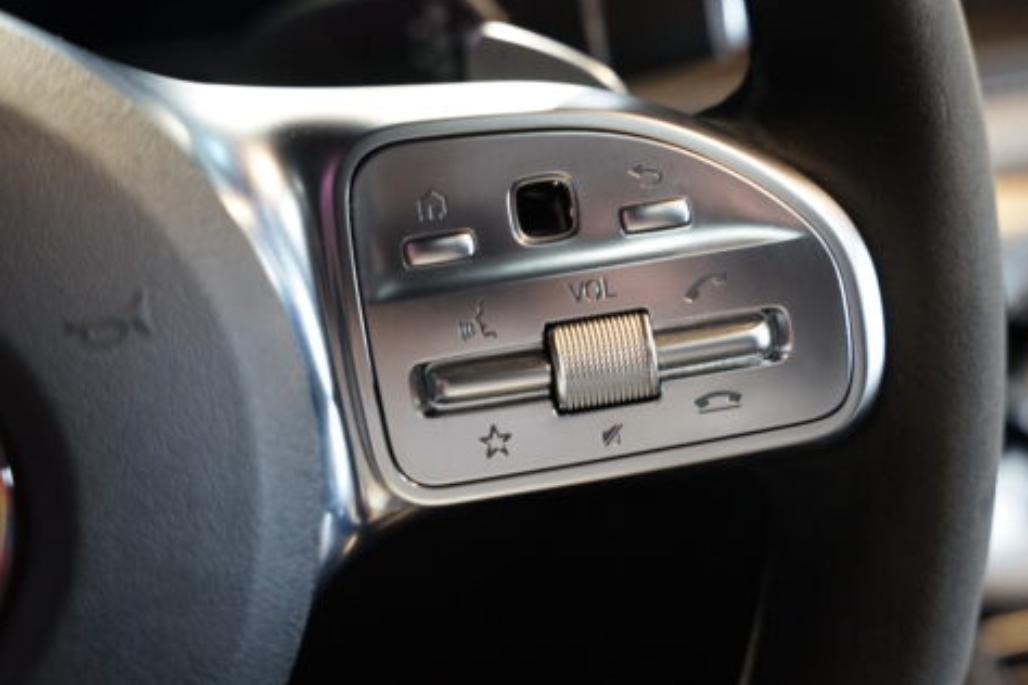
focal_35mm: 69
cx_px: 622
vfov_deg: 19.6
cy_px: 280
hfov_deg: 29.0
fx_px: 1979
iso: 2000
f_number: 2.8
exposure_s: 1/80
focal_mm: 42.8
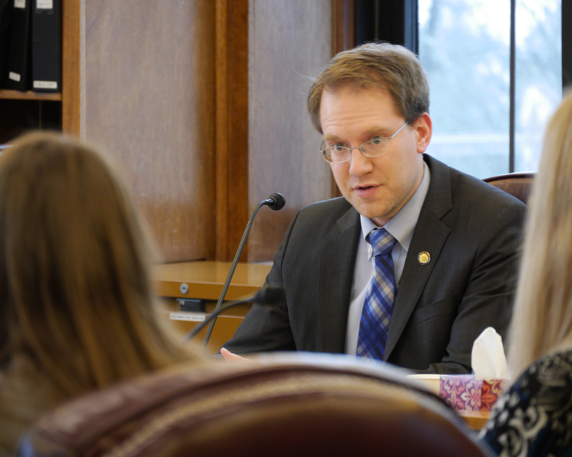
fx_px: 4943
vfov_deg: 5.3
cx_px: 276
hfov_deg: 6.6
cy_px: 228
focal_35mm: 292
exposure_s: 1/15
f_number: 5.6
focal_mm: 140
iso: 1600
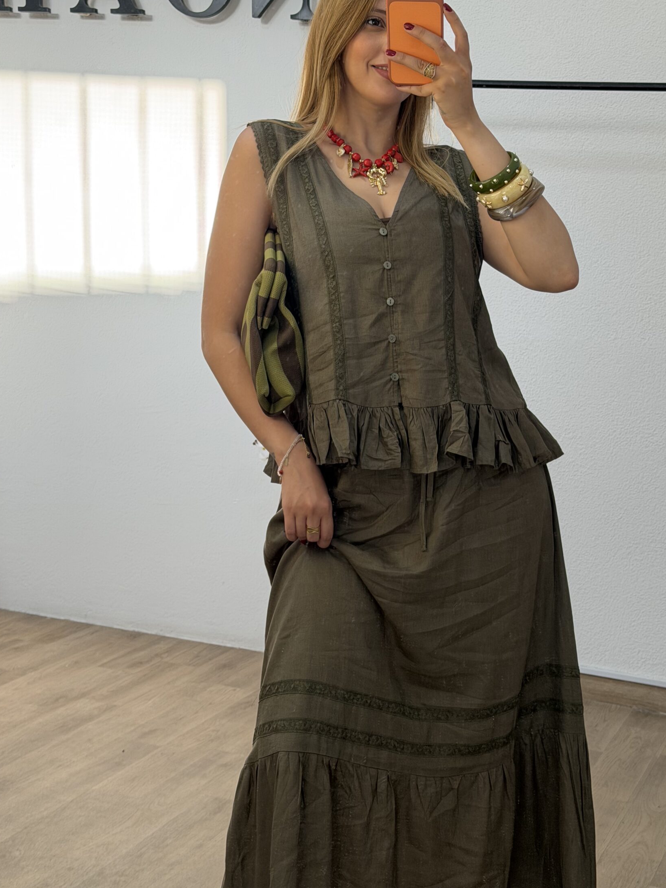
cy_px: 413
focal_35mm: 56
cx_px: 377
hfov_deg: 26.1
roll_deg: -2.0
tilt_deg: -25.3
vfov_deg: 34.3
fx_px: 1436
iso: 50
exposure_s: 1/140
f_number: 1.78
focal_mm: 6.76
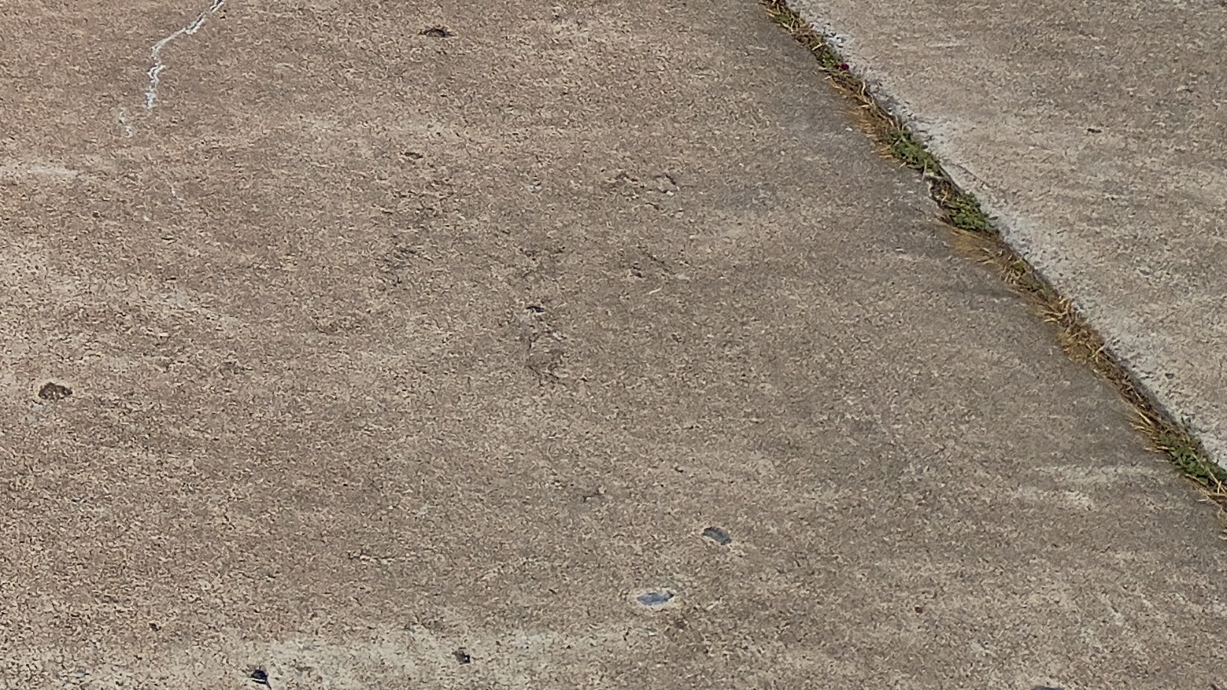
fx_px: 2700
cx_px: -264
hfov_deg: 23.3
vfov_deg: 13.5
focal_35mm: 83
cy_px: -408
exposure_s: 1/1142
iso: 100
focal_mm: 4.27
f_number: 1.8
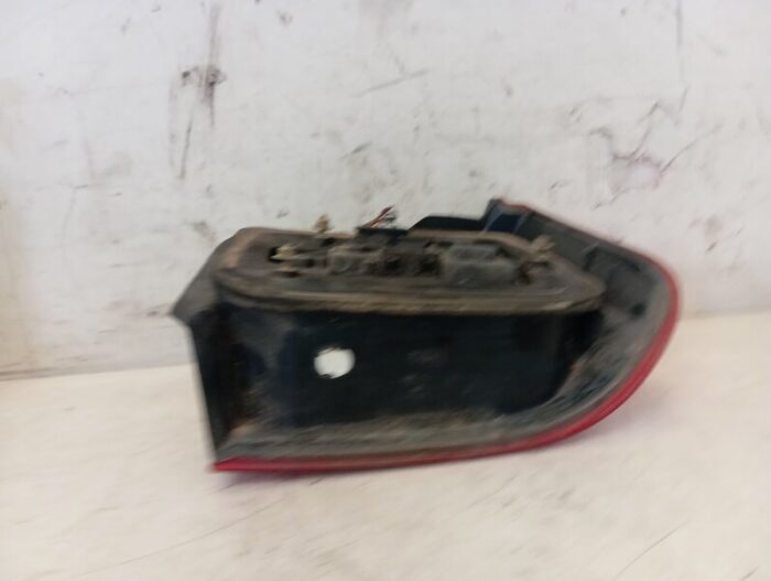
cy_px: 290
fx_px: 624
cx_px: 386
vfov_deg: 49.9
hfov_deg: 63.4
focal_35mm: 28
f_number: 1.8
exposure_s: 1/33.3
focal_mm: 4.22
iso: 553
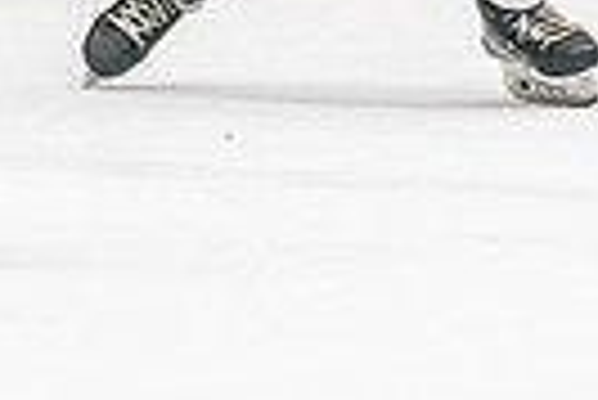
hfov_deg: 1.9
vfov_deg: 1.3
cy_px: -402
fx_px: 17594
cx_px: 410
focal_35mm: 1058
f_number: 2.8
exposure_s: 1/1250
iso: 3200
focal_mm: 151
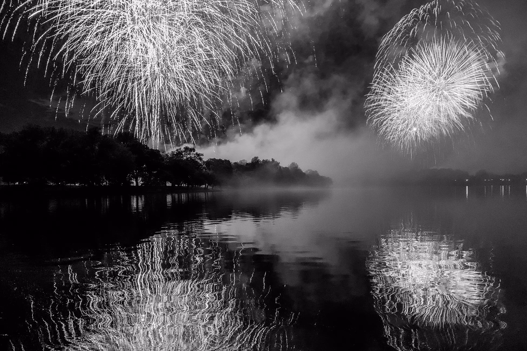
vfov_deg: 46.3
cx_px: 264
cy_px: 192
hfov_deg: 65.5
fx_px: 410
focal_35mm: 28
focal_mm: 4.25
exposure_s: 1/30
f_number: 1.8
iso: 800
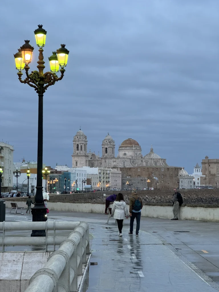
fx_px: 650
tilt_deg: +4.2
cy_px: 146
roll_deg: +0.1
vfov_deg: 25.3
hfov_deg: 19.1
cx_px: 110
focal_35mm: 77
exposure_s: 1/50
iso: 200
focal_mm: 9
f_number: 2.8
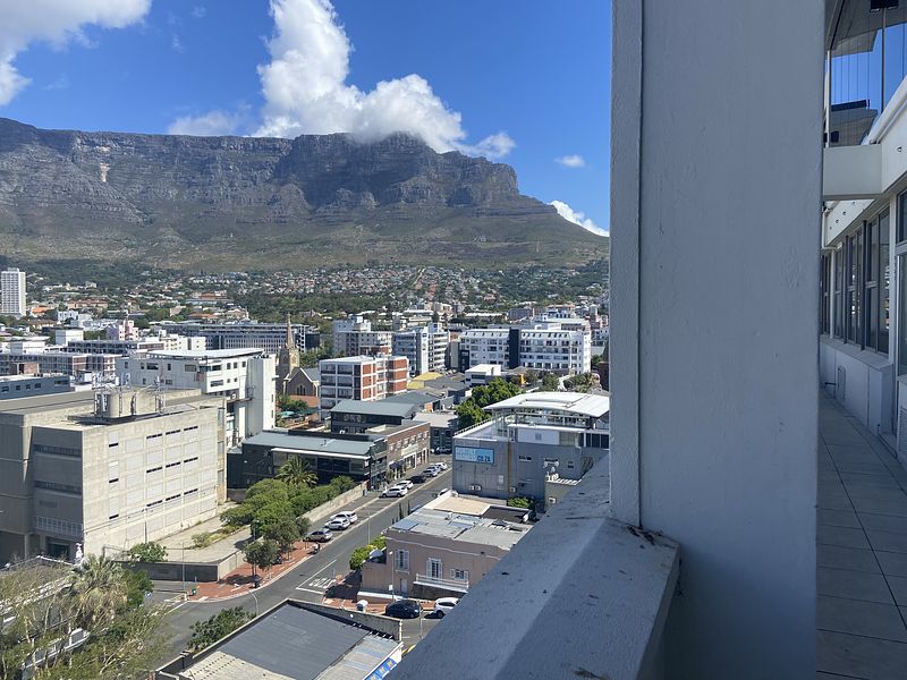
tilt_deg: -1.2
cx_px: 454
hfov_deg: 67.3
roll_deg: -0.8
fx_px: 681
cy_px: 340
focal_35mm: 26
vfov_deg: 53.1
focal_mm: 4.25
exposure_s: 1/2571
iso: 32
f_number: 1.8
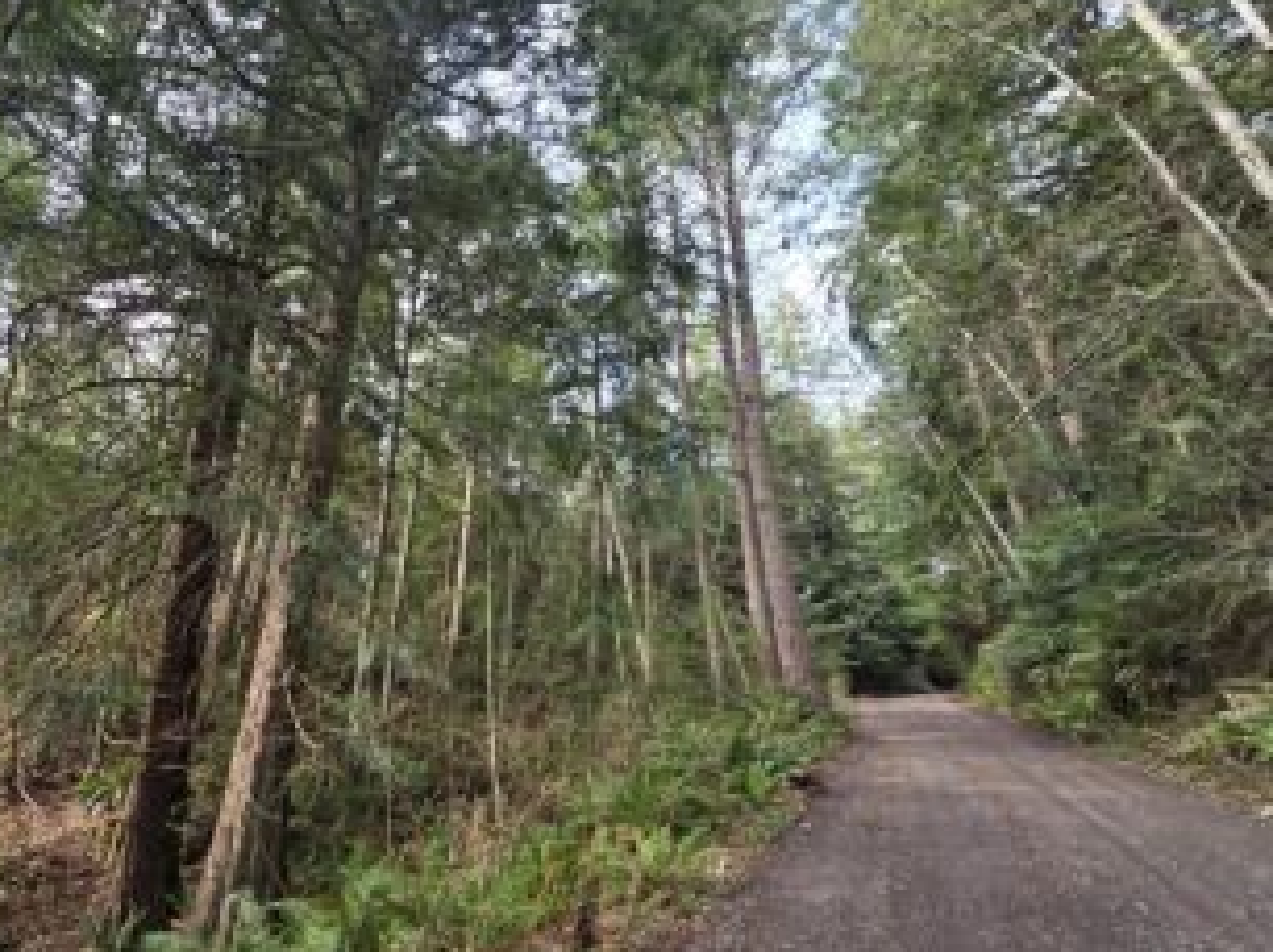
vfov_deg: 74.5
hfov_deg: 88.4
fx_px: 625
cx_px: 445
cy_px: 520
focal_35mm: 17
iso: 64
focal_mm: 2.2
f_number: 2.2
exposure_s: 1/120
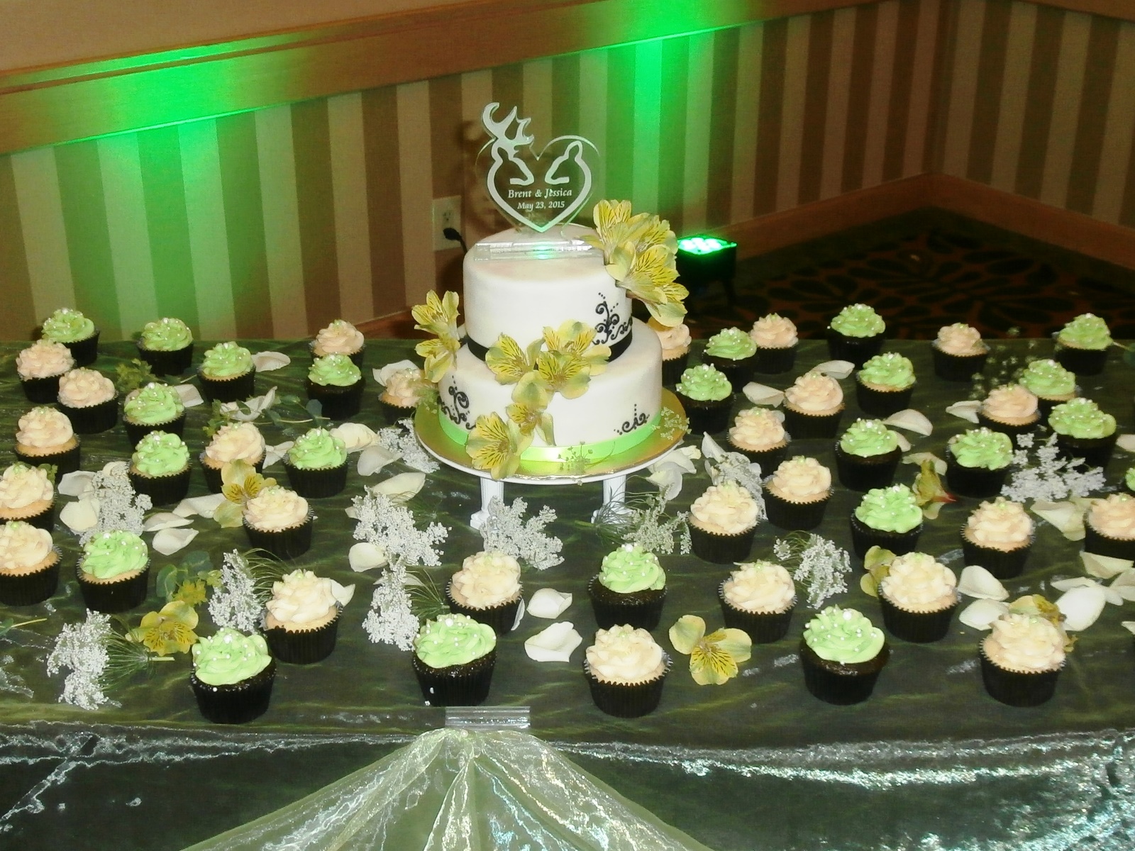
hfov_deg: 60.0
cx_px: 568
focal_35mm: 30
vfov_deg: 46.8
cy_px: 426
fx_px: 984
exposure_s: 1/30
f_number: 3.5
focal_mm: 5.36
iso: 200
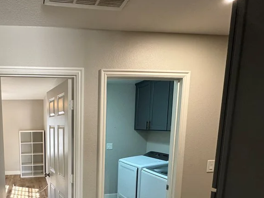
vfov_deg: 52.2
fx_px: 191
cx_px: 49
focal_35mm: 25
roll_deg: +1.5
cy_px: 151
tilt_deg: -6.5
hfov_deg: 62.9
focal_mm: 2.22
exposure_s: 1/120
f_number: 2.2
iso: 250
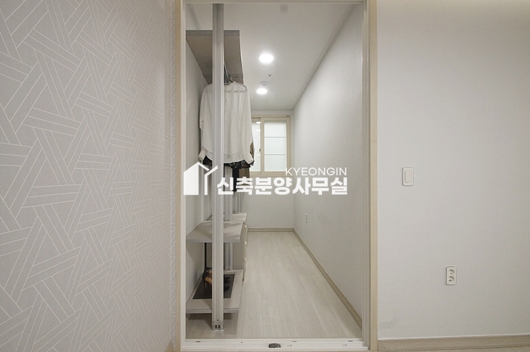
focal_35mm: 15
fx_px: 221
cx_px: 265
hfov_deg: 100.4
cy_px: 176
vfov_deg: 77.2
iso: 1600
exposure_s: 1/40
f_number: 9
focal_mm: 10
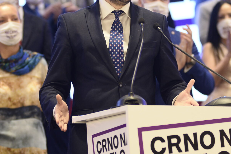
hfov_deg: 9.8
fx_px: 1352
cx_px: 124
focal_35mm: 211
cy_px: 70
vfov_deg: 6.5
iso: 1250
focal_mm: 100
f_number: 2.8
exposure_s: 1/200
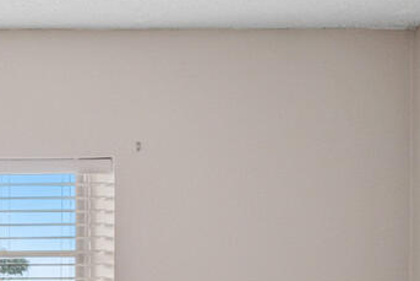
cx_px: -651
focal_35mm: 102
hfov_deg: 13.3
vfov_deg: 12.8
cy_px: 415
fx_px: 1190
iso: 250
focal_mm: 14
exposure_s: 1/2.5
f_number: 9
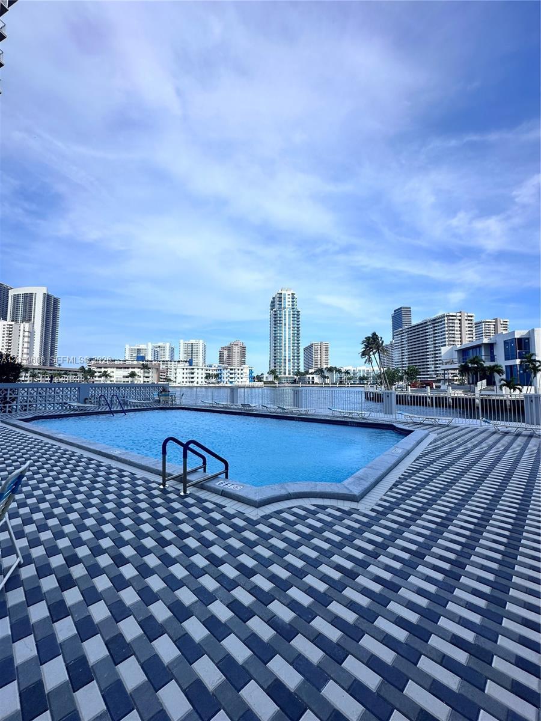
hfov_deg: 85.7
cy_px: 360
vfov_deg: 102.1
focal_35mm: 14
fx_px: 292
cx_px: 270
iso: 50
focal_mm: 2.22
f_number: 2.2
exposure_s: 1/2564
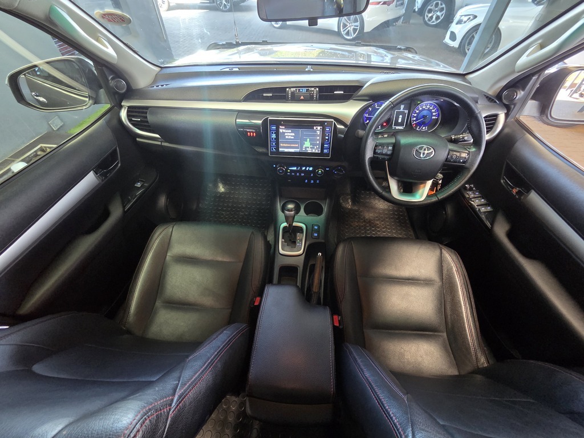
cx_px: 292
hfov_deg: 106.2
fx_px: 219
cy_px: 219
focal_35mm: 13
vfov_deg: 89.9
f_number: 2.2
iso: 640
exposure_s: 1/50
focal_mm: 2.2
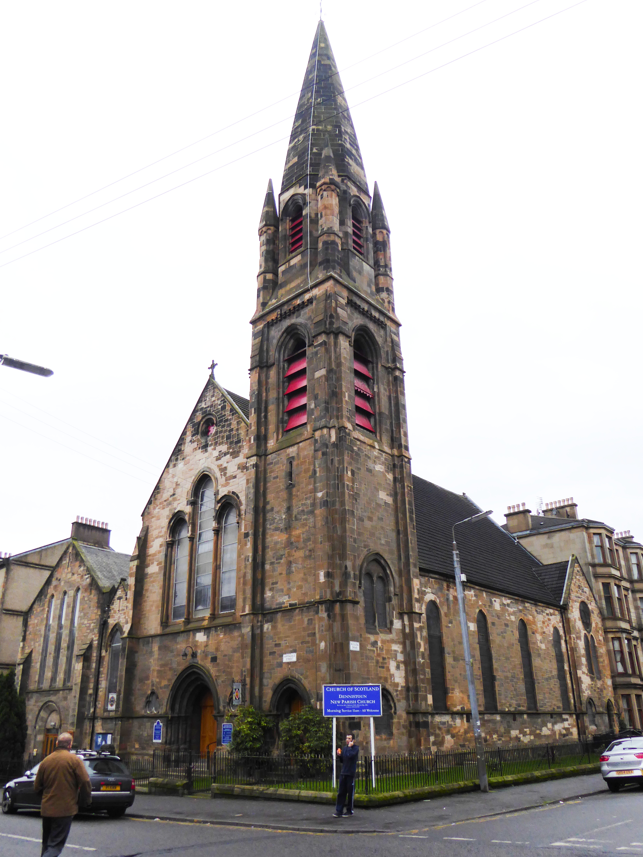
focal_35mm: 27
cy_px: 457
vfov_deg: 65.3
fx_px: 669
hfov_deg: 51.4
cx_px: 317
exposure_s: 1/60
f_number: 3.3
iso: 125
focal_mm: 4.3
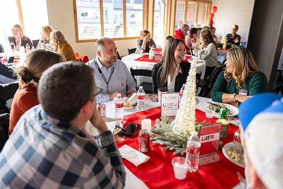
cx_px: 142
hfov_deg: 65.5
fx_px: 220
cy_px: 94
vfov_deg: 46.4
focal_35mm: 28
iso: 1250
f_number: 2.8
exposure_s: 1/320
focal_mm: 28
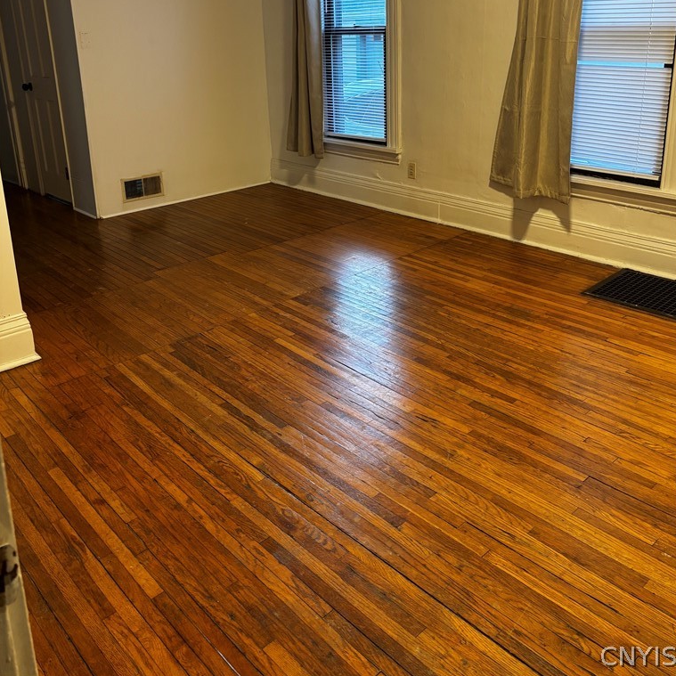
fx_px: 685
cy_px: 221
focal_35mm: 31
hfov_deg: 52.5
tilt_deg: -17.0
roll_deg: +0.9
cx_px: 341
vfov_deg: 51.5
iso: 250
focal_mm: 5.96
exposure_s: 1/60
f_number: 1.6
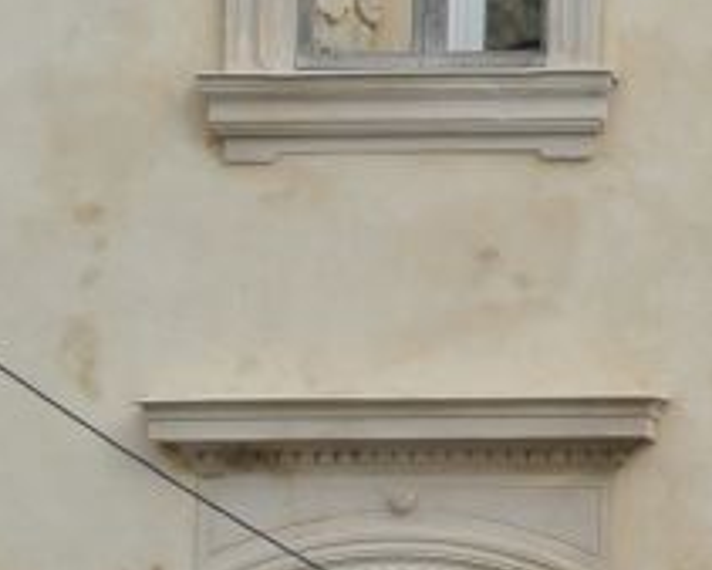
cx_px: 1336
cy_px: 710
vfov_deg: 4.2
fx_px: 7779
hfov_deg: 5.2
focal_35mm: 369
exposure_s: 1/125
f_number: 5.6
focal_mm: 30
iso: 110
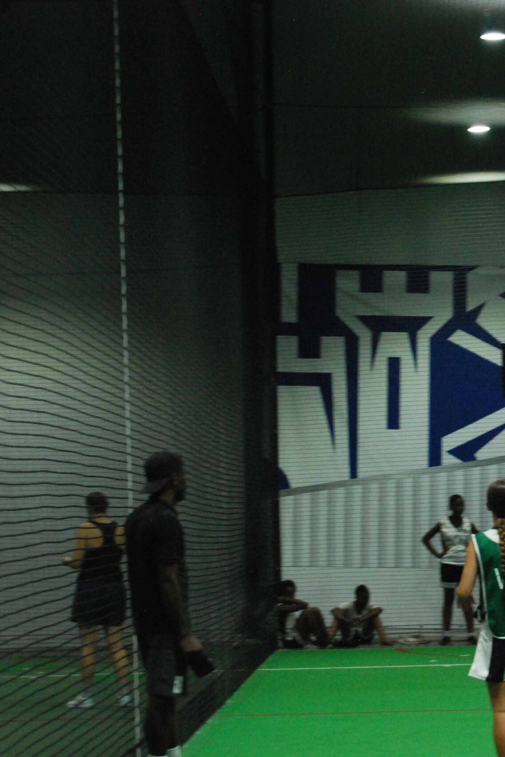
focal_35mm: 124
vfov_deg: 16.6
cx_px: 518
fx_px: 2604
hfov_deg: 11.0
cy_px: 378
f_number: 5.6
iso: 1600
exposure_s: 1/60
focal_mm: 55
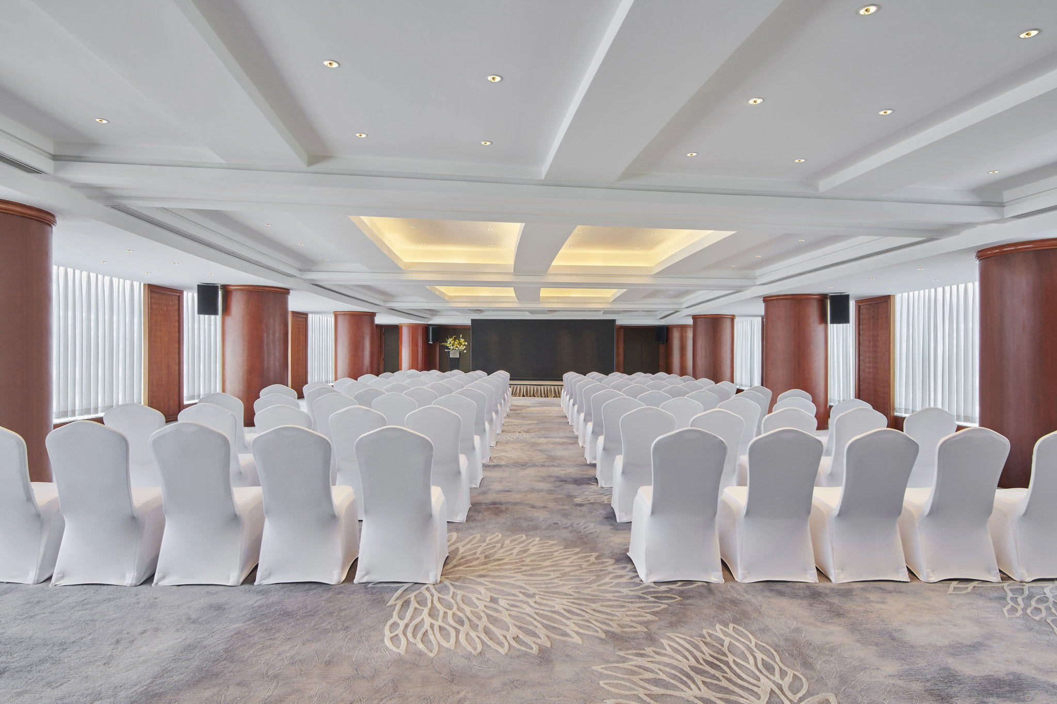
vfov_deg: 64.5
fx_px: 558
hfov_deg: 86.9
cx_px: 528
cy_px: 352
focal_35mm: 19
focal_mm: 19
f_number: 11
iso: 100
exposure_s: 1/4
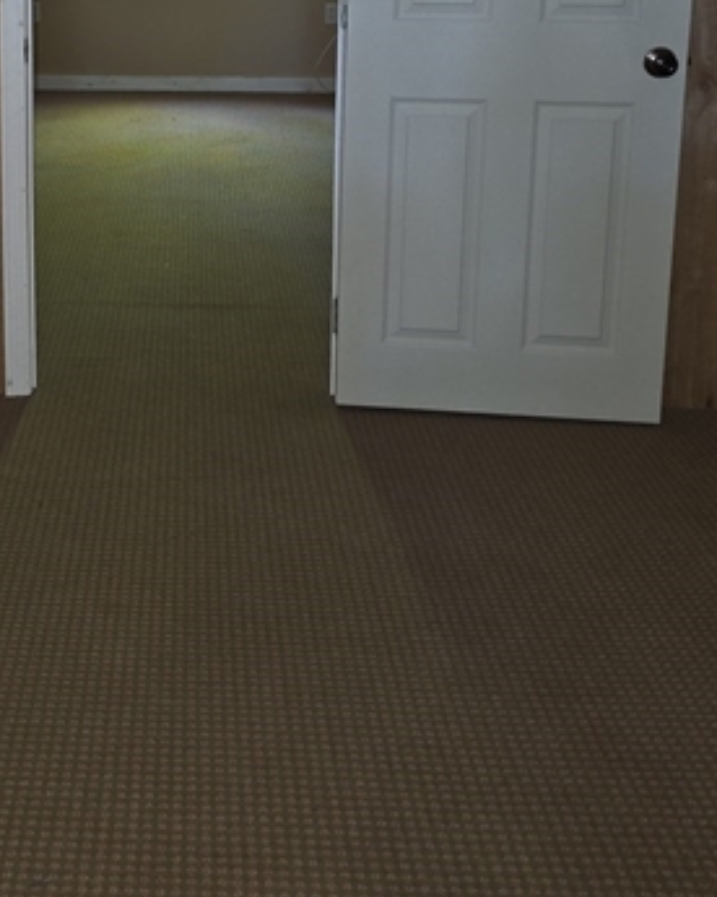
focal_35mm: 50
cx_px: 143
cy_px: 120
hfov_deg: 29.6
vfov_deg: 35.5
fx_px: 1326
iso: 80
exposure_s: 1/20
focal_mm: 6.5
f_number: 1.4
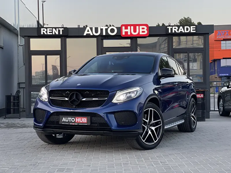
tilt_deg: +0.5
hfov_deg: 30.3
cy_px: 86
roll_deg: +0.2
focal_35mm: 64
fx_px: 427
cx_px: 116
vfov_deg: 22.9
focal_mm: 7.5
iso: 50
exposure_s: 1/123
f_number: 2.2
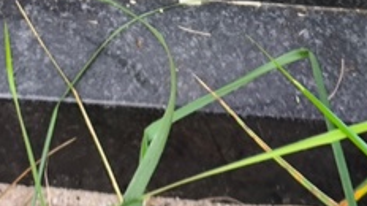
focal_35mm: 188
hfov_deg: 11.5
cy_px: -177
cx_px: 211
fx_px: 1828
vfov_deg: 6.3
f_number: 1.7
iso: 80
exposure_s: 1/100
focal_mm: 4.71
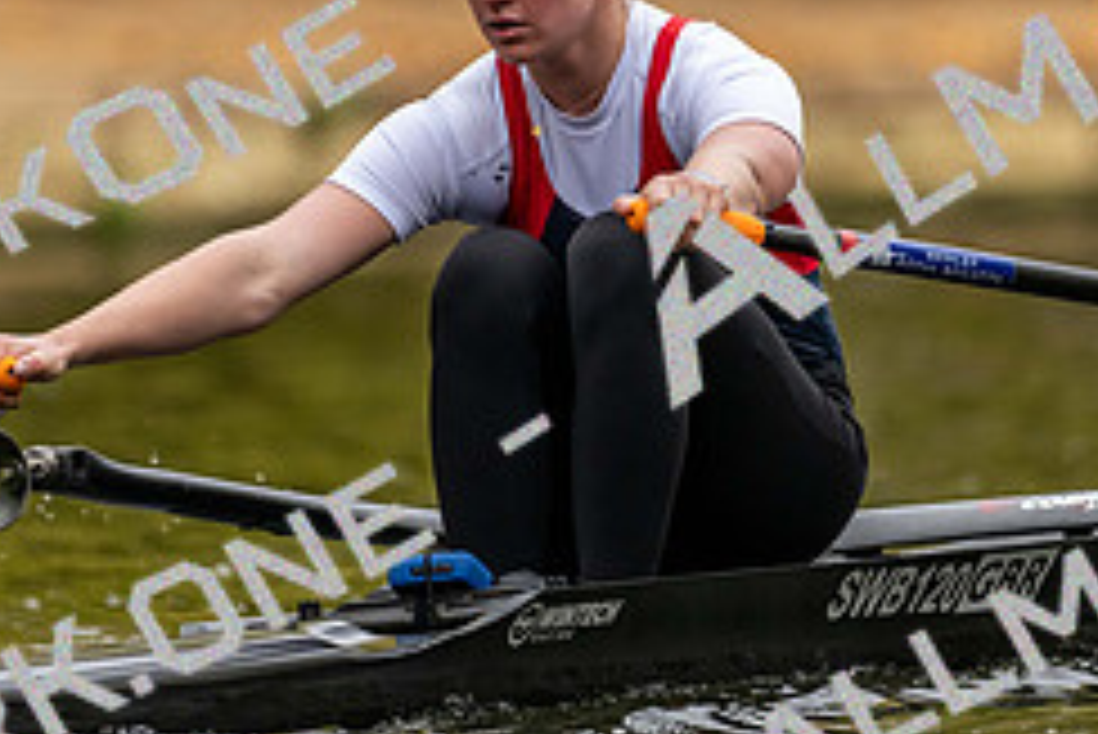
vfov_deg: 1.4
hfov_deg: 2.2
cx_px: 261
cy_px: -20
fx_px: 28991
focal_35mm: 950
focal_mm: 400
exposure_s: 1/2500
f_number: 4.5
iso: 1600
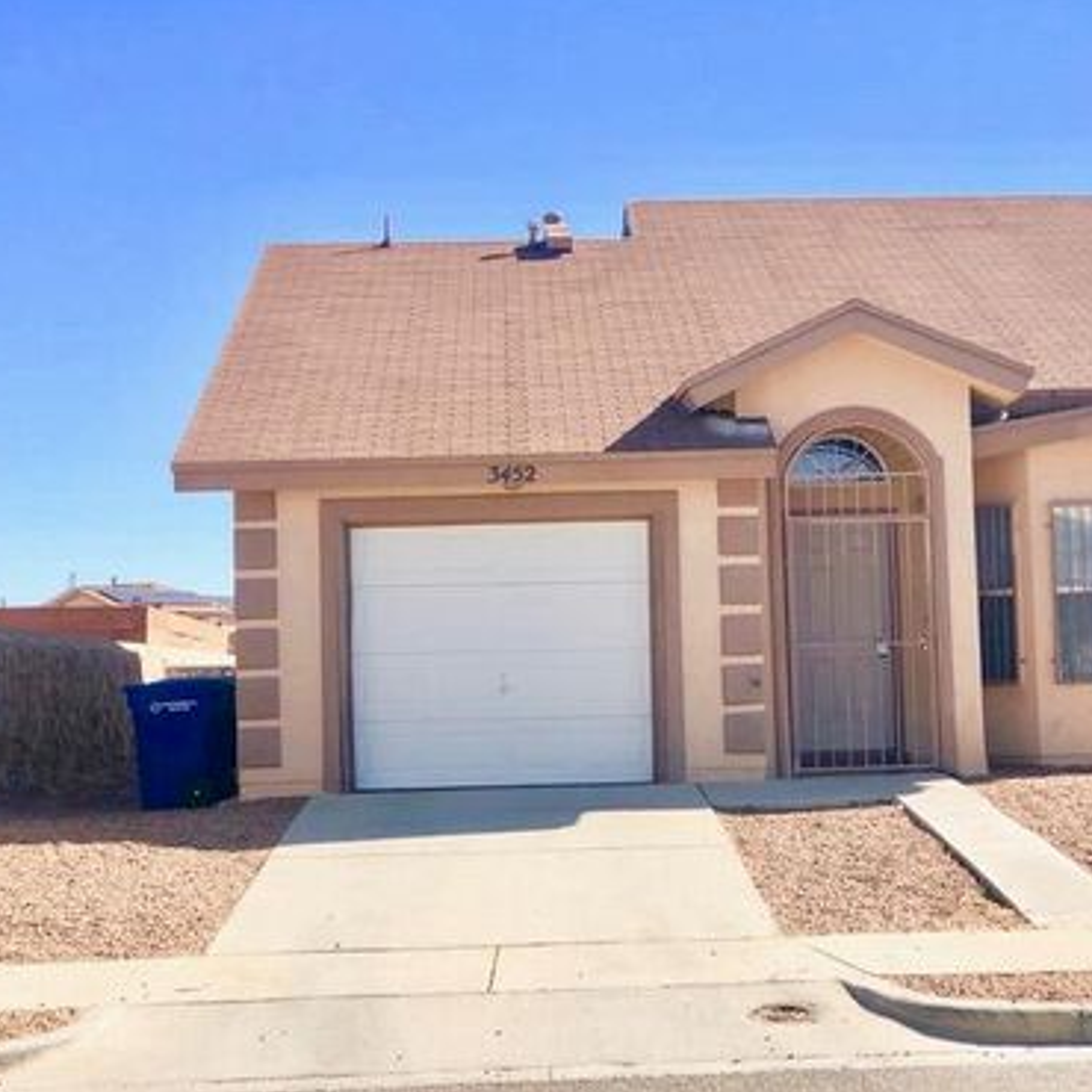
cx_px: 699
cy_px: 542
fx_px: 2427
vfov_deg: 25.4
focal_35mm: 68
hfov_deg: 25.3
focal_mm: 6.6
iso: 20
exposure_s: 1/750
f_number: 2.8
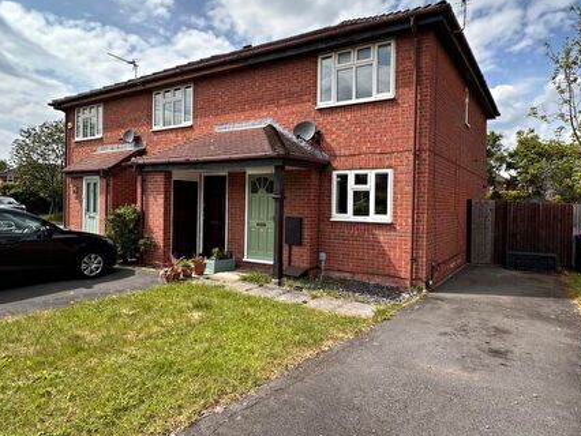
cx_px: 314
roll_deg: -1.1
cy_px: 208
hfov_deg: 73.8
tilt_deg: -0.4
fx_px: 386
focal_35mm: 23
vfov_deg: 58.9
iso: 40
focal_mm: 2.22
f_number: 2.2
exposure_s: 1/955
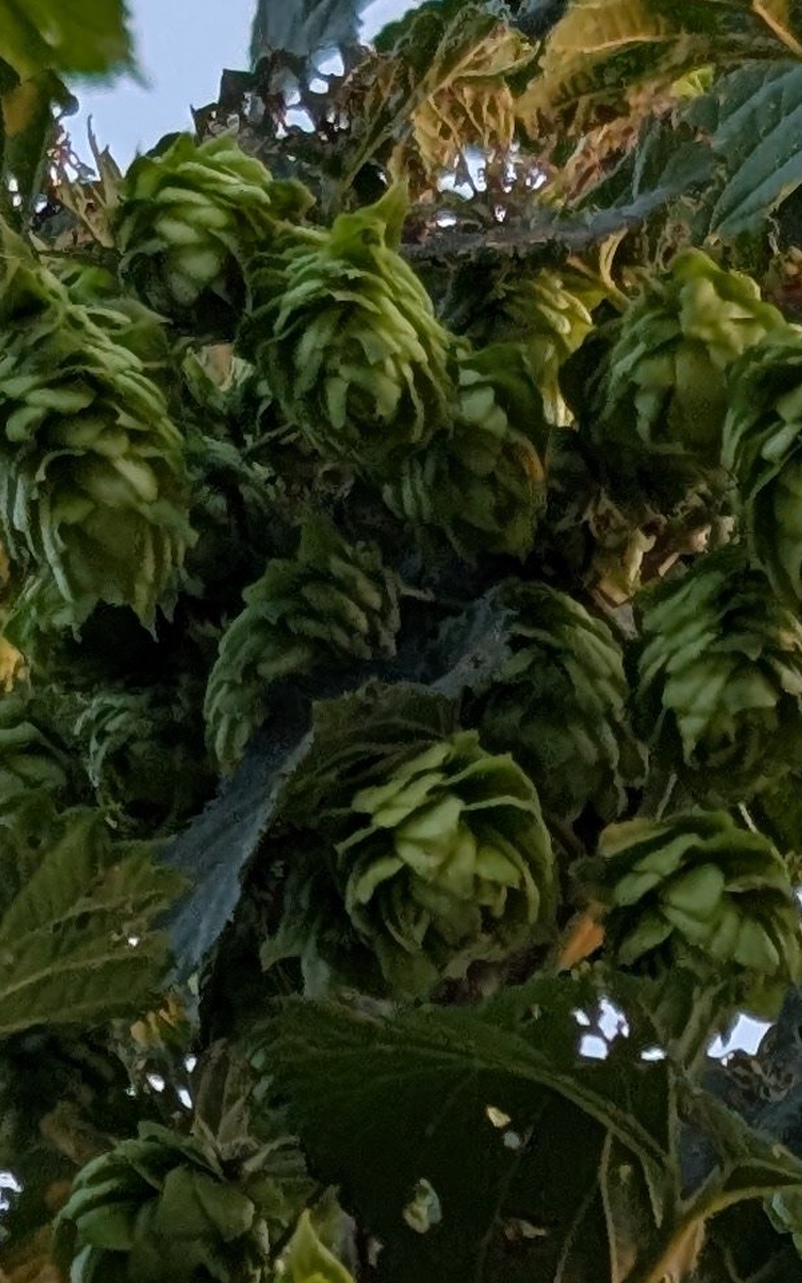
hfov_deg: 5.9
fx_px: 7729
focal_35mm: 221
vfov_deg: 8.9
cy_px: 2685
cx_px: 1056
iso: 23
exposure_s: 1/190
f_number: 1.68
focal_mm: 6.9
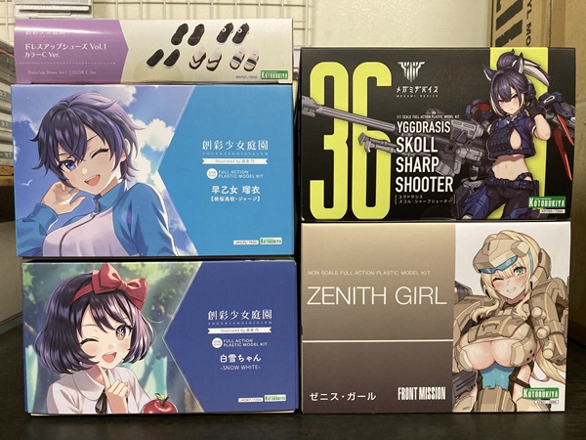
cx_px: 293
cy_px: 220
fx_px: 474
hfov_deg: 63.4
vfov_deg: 49.7
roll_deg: -0.9
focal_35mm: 28
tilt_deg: -4.7
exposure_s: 1/60
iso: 200
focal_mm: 3.99
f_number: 1.8
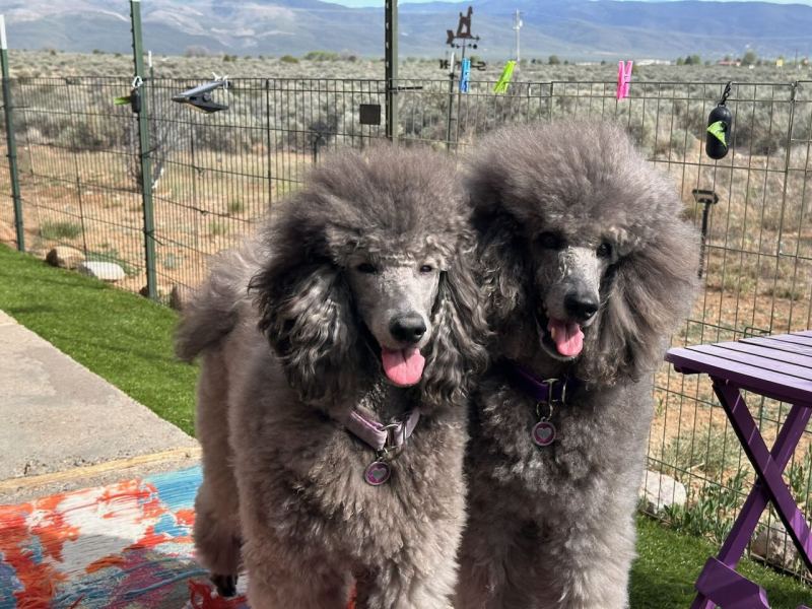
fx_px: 1126
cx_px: 406
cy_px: 304
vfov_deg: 30.3
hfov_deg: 39.7
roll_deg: +1.0
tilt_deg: -12.1
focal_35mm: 48
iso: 64
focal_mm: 6.86
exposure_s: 1/1590
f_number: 1.78
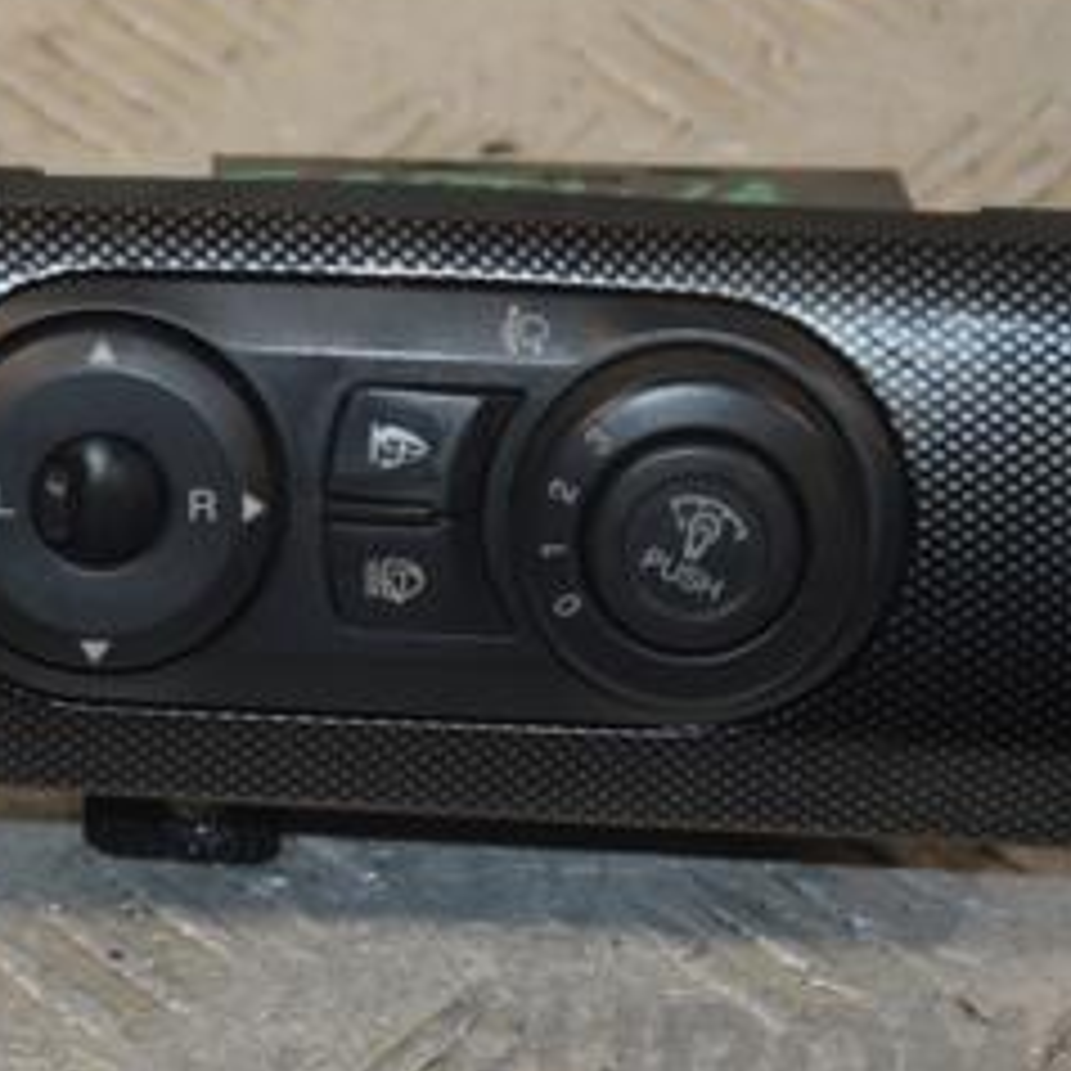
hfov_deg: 7.3
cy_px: 472
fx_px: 8438
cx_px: 351
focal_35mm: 241
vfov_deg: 7.3
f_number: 6.3
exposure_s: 1/200
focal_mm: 75
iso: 800
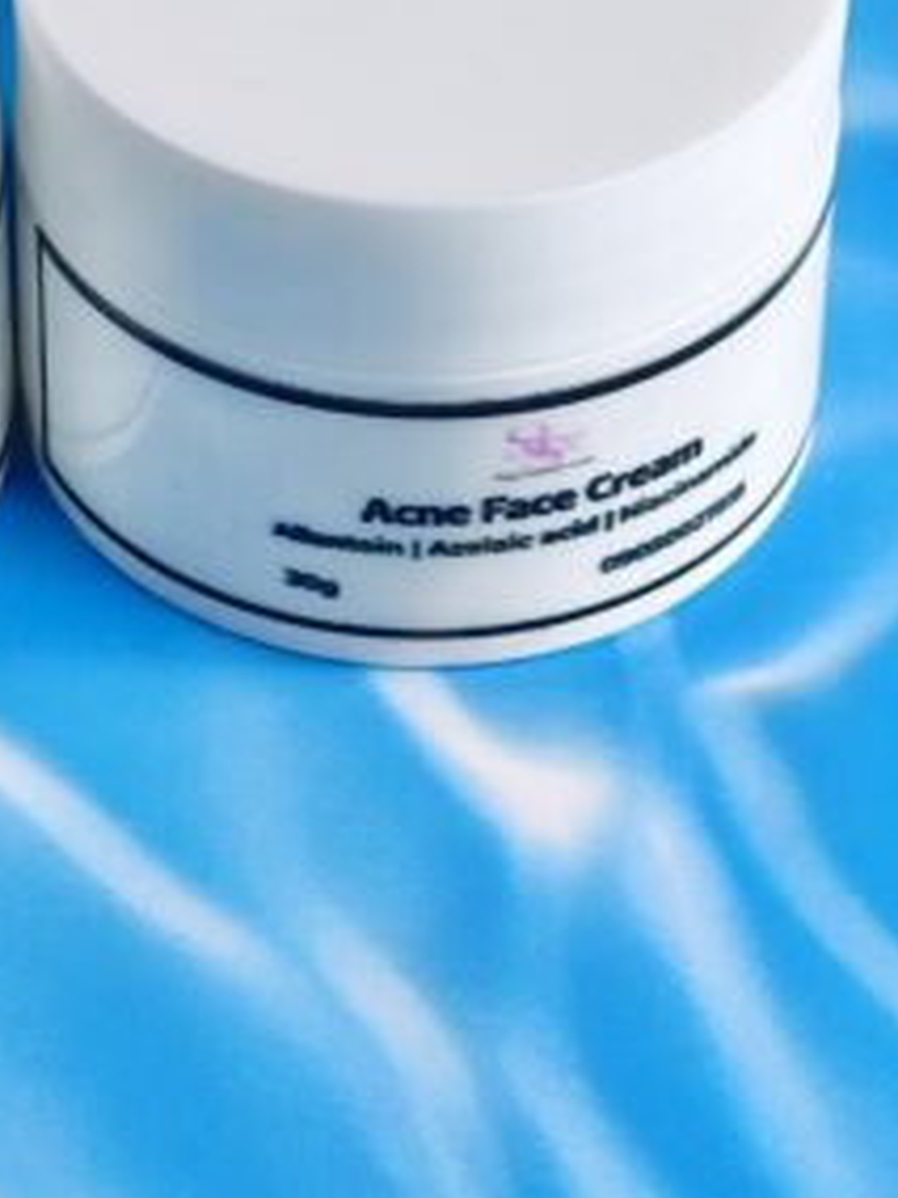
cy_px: 557
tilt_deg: -45.9
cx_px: 80
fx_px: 4670
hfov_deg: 10.9
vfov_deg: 14.6
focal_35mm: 135
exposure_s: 1/103
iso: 80
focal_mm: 6.86
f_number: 1.78
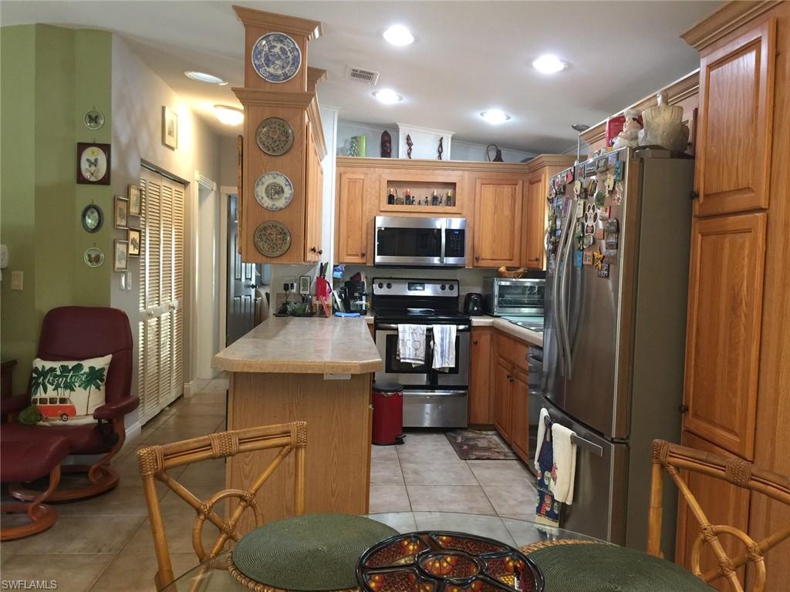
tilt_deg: -1.8
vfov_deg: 48.2
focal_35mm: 29
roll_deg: -2.9
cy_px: 296
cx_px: 395
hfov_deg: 61.7
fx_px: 662
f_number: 2.2
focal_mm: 4.15
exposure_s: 1/15
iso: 80
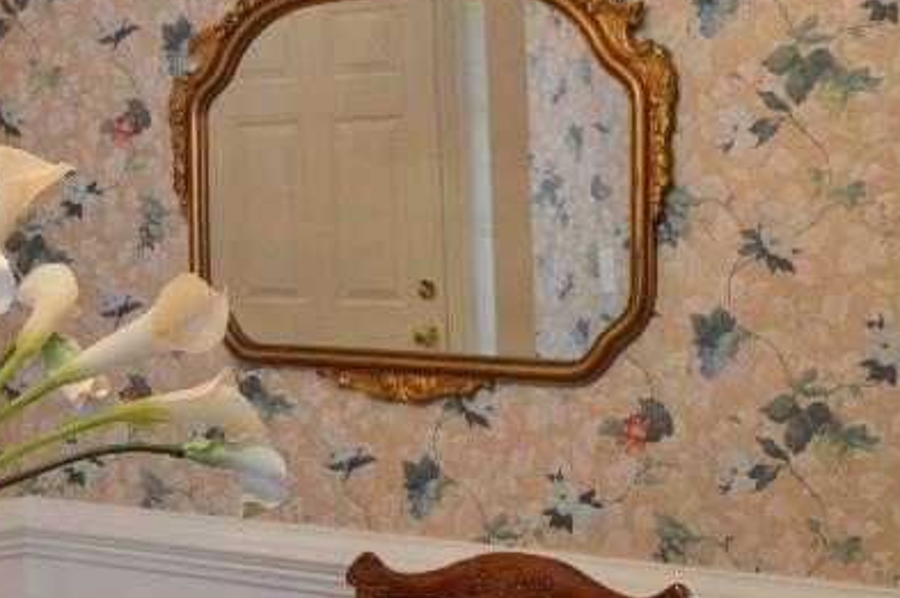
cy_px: 343
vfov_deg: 15.8
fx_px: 2147
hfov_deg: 22.9
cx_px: 41
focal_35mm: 86
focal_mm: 22
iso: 400
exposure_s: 1/30
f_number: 3.8
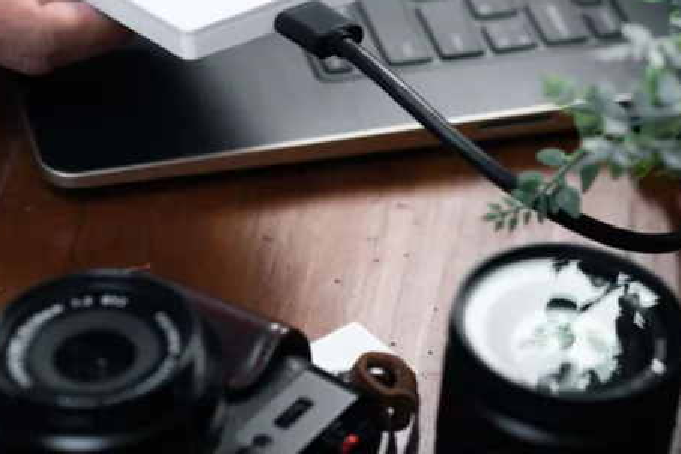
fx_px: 2724
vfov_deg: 9.5
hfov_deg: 14.3
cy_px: 81
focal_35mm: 144
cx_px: 319
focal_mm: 85
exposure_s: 1/200
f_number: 4
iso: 200
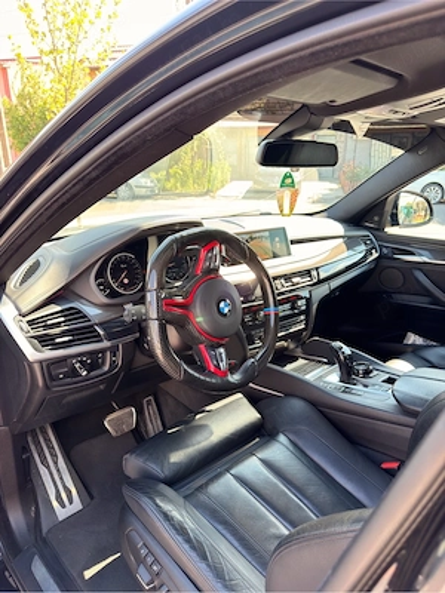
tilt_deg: -19.4
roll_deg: -0.2
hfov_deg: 56.8
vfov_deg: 71.6
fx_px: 411
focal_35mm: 24
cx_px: 222
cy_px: 296
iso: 64
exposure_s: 1/190
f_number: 1.78
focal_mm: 6.76
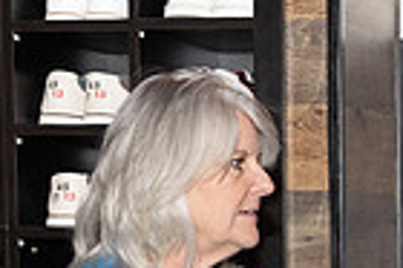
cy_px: 379
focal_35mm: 139
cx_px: 656
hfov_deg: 13.6
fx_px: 1554
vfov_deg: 9.6
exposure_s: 1/125
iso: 1000
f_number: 5.6
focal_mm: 33.5
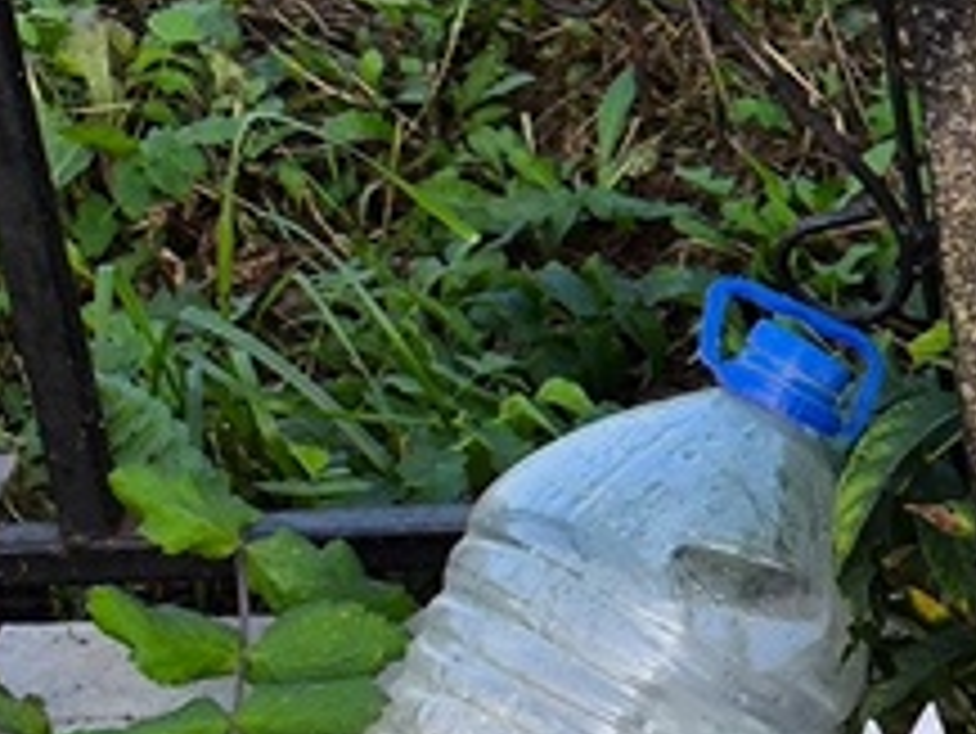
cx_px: 1567
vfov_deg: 8.1
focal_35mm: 184
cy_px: 158
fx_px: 5191
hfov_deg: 10.3
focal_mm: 4.71
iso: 50
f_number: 1.7
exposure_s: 1/405
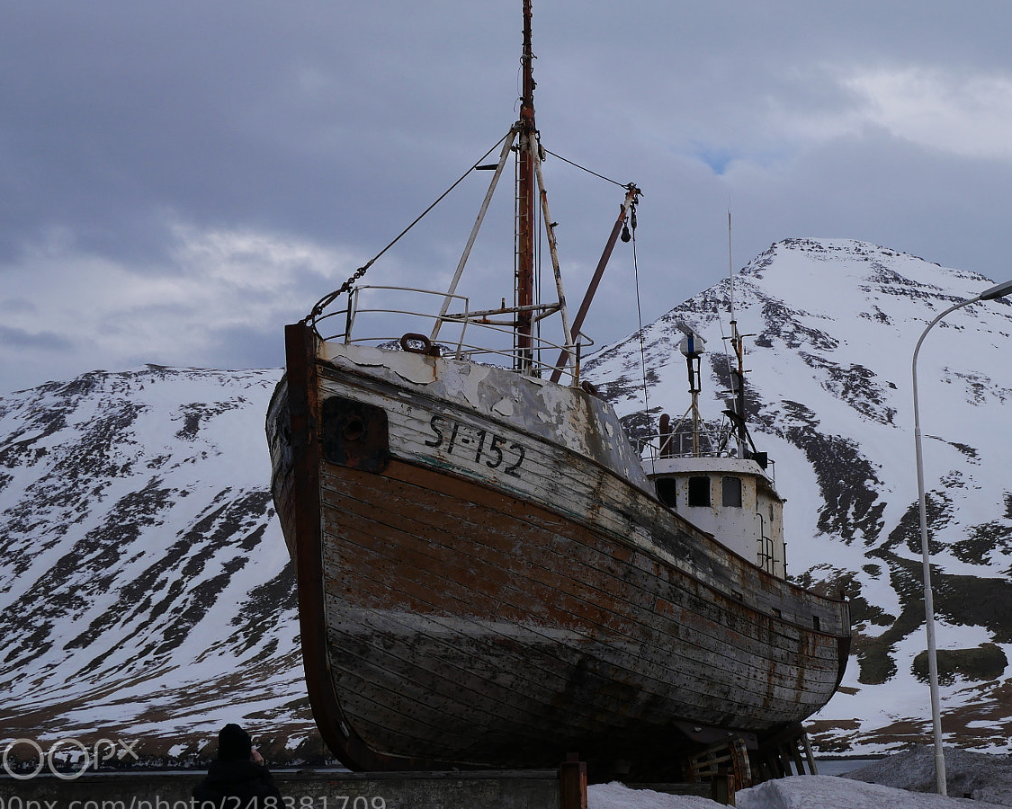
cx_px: 635
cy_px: 337
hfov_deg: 37.1
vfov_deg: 30.2
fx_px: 1498
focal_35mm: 50
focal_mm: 18
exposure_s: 1/400
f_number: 7.1
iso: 200
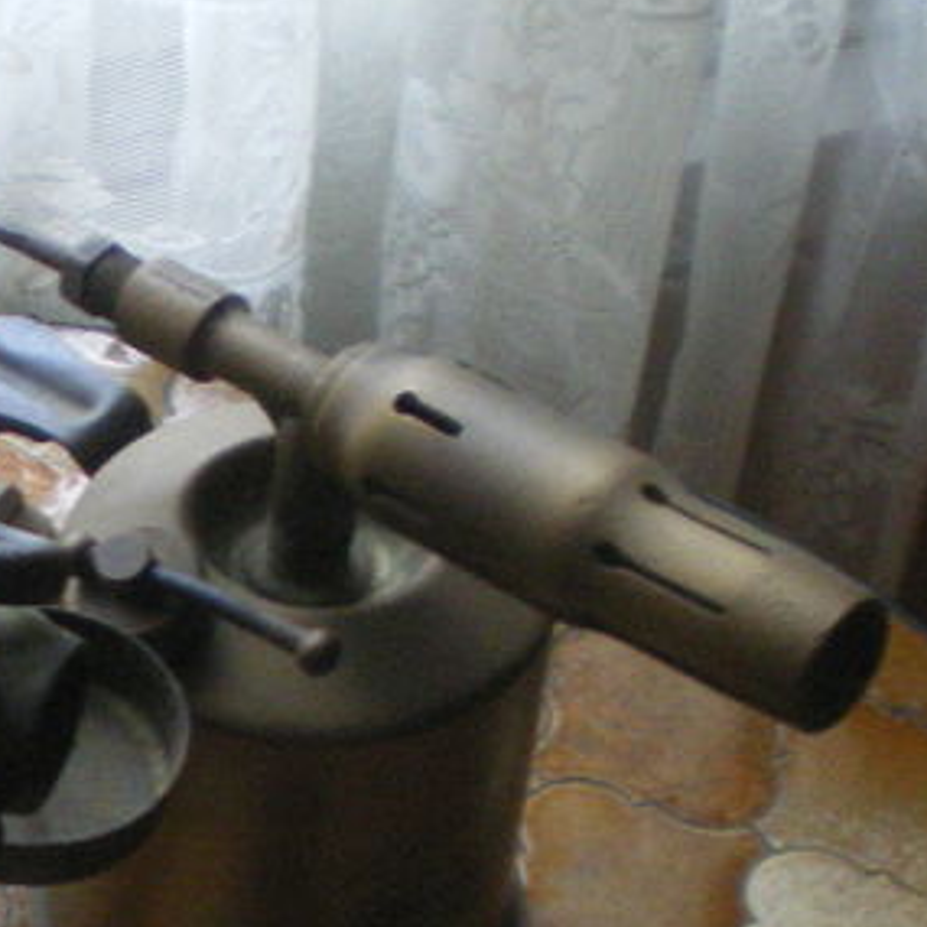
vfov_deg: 14.4
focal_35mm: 118
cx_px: -241
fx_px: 3575
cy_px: 1038
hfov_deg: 14.2
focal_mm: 6.3
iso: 400
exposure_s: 1/15
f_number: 3.1
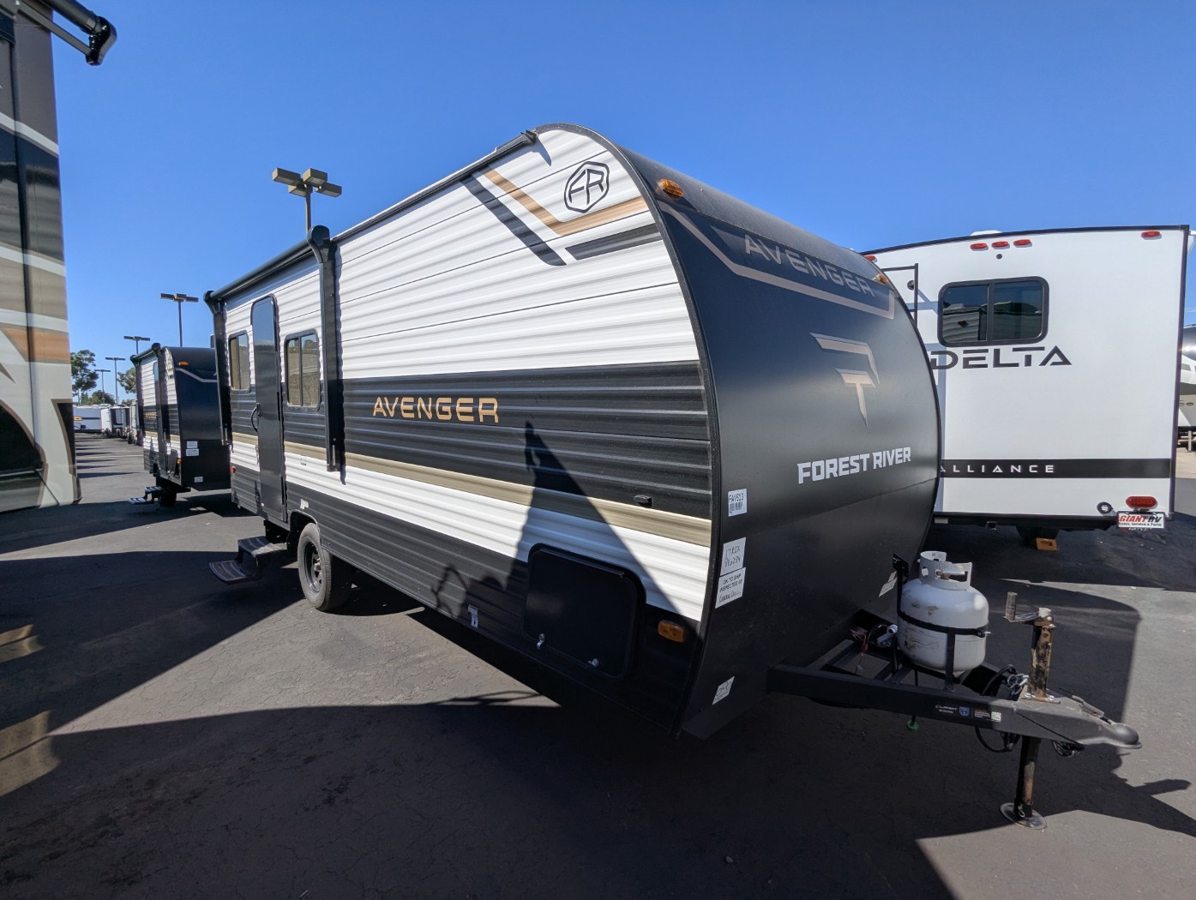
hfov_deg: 94.4
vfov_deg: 78.2
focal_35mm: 16
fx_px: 554
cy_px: 450
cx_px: 598
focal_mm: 2.35
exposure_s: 1/2114
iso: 44
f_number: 2.2
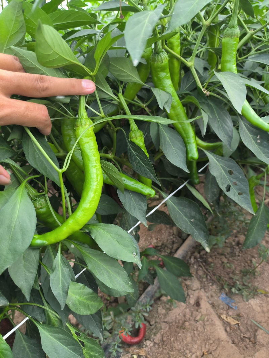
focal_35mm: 23
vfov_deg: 73.9
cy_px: 179
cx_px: 134
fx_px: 238
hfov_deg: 58.9
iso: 59
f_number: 1.79
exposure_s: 1/50
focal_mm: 4.69
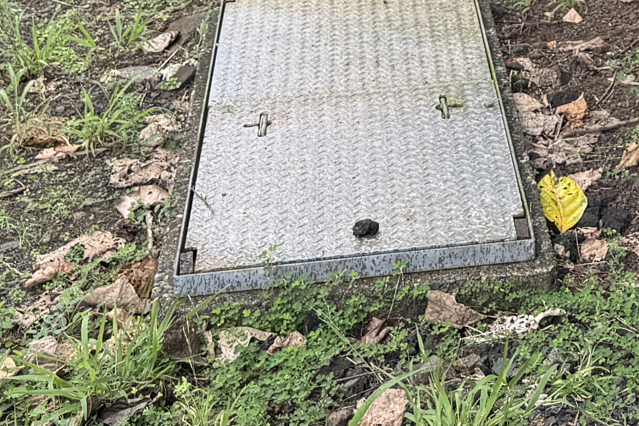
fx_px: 1704
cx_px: 764
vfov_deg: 12.2
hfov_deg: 20.0
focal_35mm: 96
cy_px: -486
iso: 80
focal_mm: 6.76
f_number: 1.78
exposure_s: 1/457
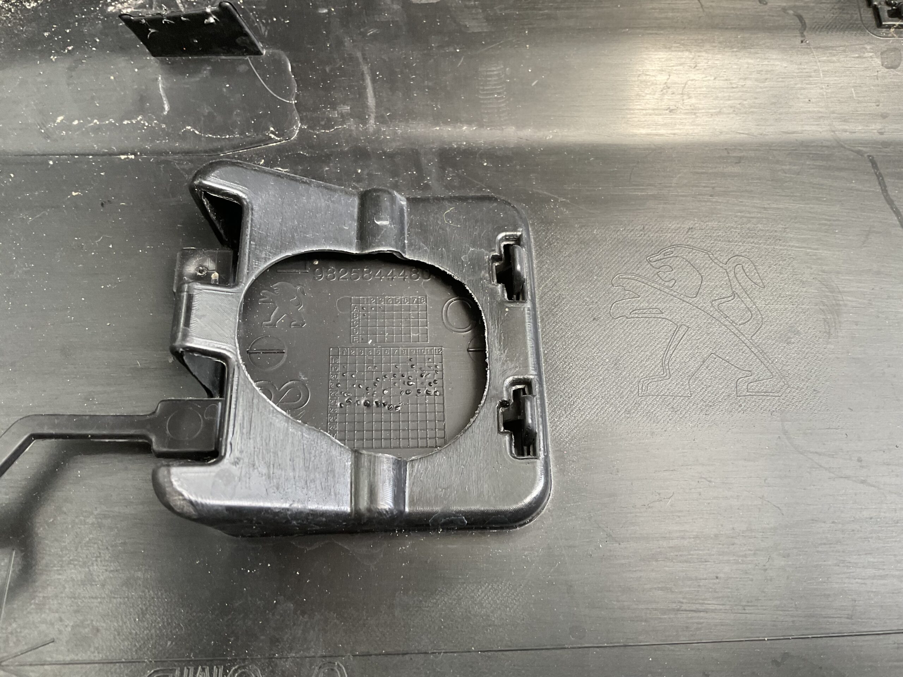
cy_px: 338
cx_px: 452
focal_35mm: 29
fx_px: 756
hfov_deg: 61.7
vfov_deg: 48.2
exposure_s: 1/60
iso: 80
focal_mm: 3
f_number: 1.8
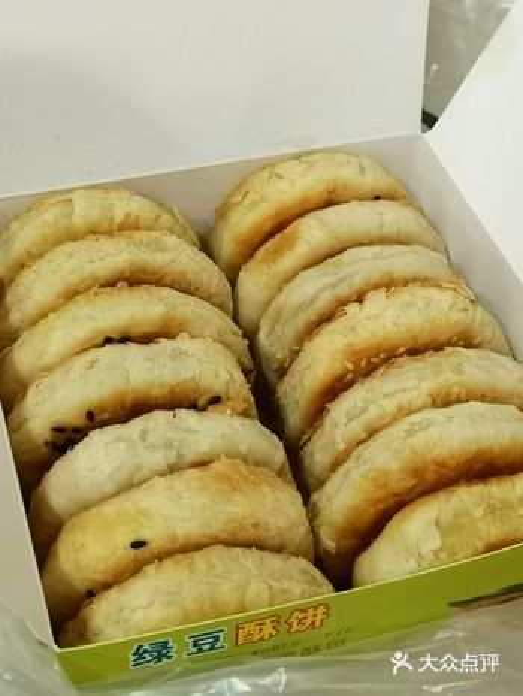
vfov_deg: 35.5
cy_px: 348
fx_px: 1087
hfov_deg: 27.1
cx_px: 262
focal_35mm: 54
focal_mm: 4.75
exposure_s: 1/33.3
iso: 320
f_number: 1.8
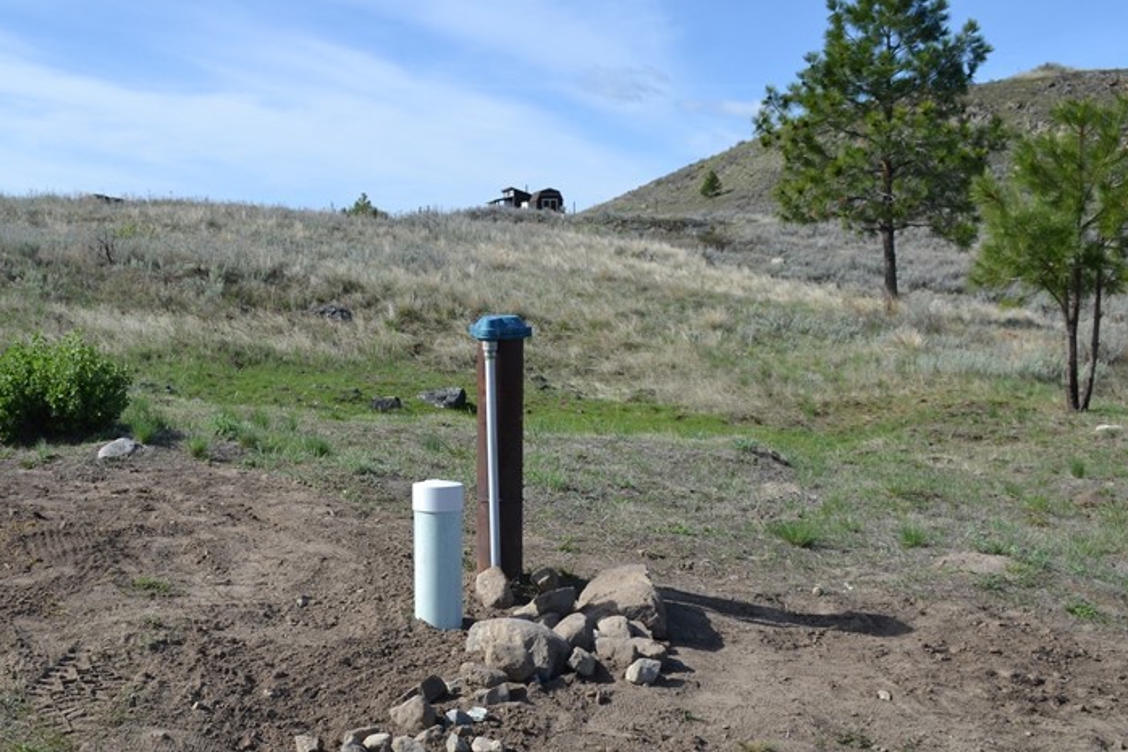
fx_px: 1316
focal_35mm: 42
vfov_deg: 31.9
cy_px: 414
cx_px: 398
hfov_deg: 45.9
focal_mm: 18
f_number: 8
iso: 100
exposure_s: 1/250
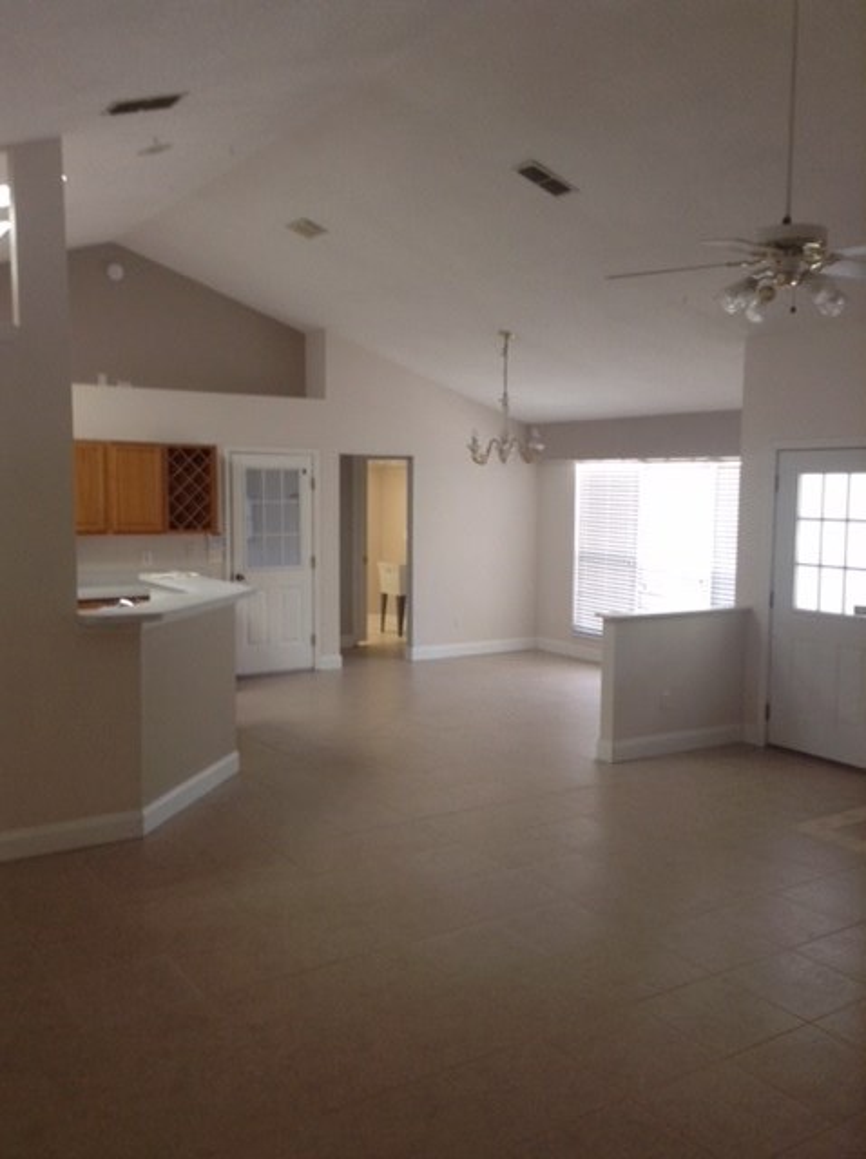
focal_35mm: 33
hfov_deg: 42.8
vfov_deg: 55.4
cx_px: 433
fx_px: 1104
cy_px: 580
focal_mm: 3.3
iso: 50
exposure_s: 1/24
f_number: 2.4
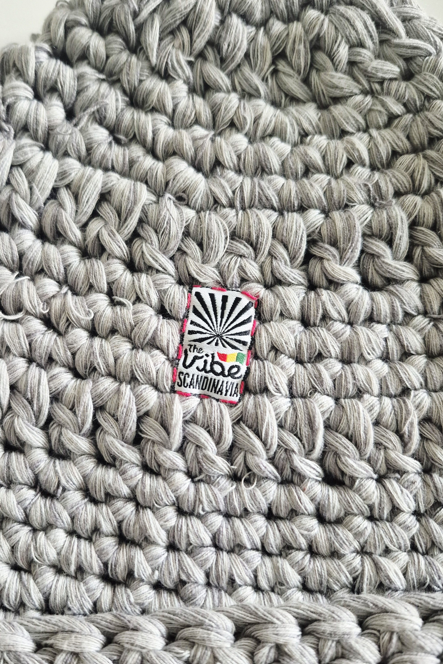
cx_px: 189
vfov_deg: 63.7
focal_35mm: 29
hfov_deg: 44.8
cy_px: 340
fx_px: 535
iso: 800
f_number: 1.8
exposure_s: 1/100
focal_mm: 5.4
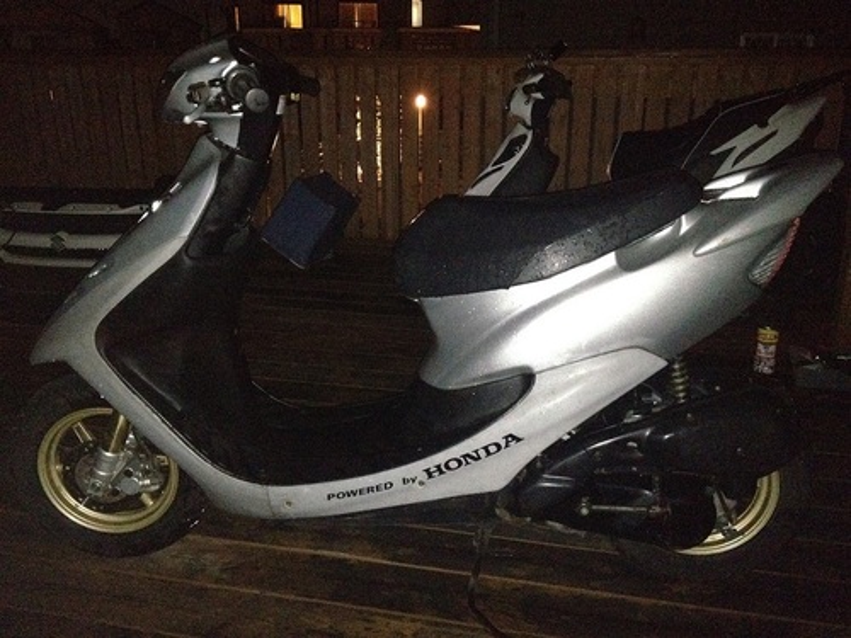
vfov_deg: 40.7
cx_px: 426
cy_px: 319
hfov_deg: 52.6
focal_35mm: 35
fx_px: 860
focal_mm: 4.28
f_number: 2.4
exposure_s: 1/16
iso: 800
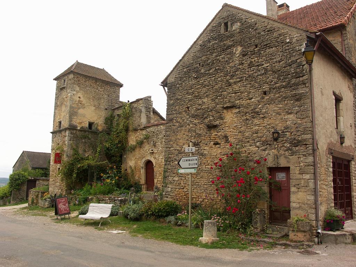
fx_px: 319
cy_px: 134
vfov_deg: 45.4
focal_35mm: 31
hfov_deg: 58.4
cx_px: 178
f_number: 5.6
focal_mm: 8
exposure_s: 1/100
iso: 64
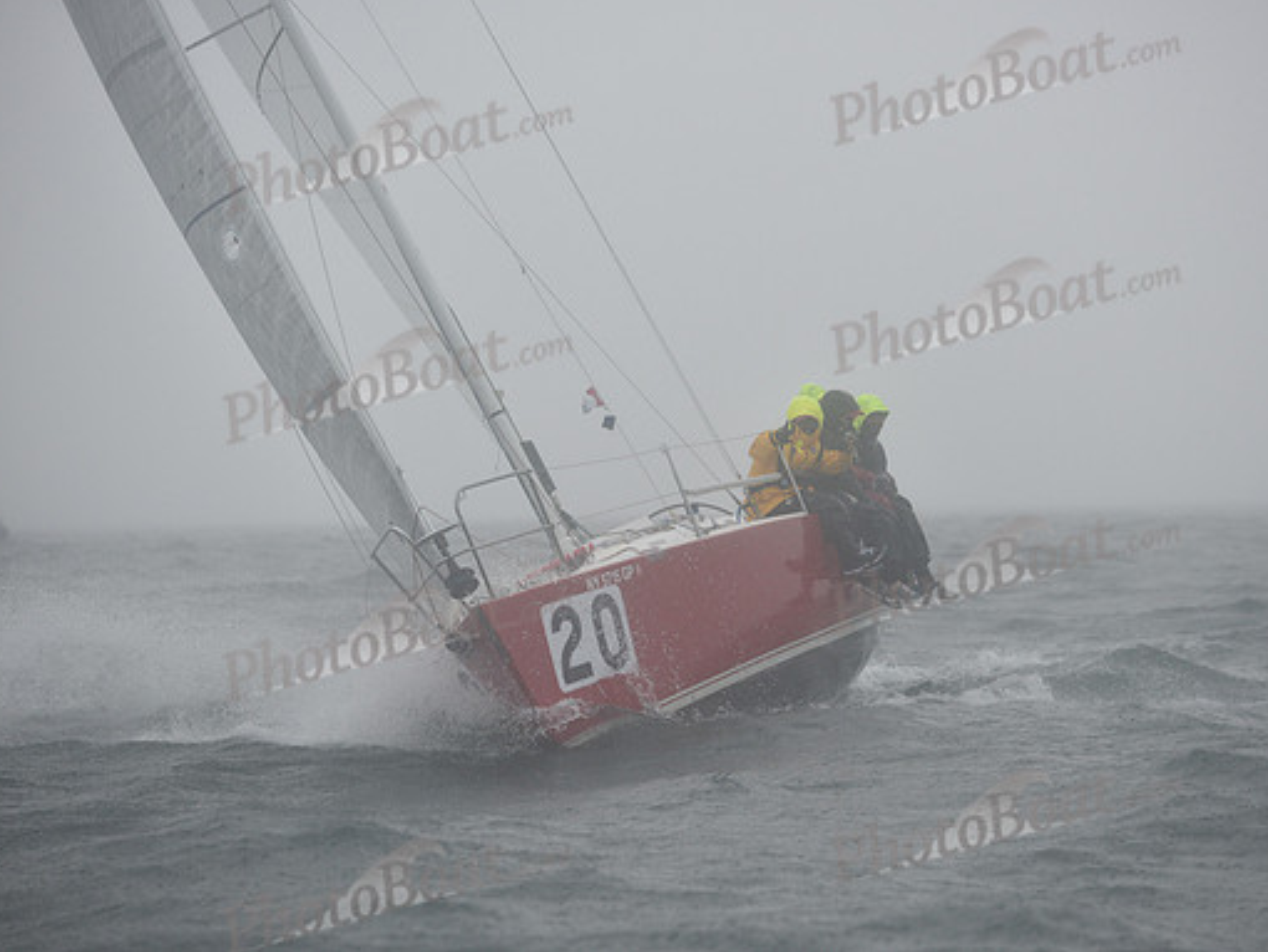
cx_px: 704
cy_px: 474
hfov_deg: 12.9
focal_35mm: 153
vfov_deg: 9.7
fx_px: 5607
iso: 400
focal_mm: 140
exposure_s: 1/640
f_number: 3.5
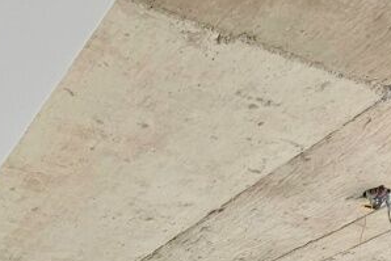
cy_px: 532
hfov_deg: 33.0
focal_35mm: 58
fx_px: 630
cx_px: 51
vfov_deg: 16.9
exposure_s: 1/370
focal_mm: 2.2
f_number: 2.2
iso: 200
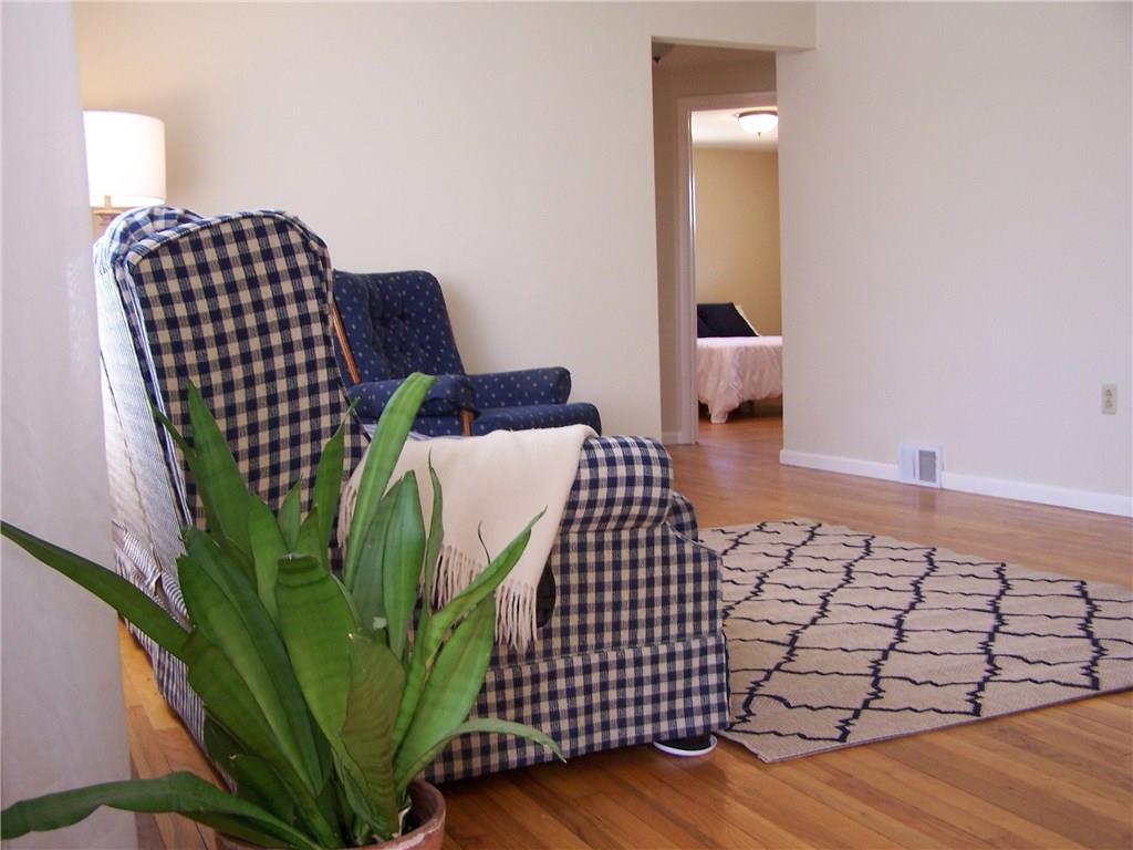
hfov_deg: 49.0
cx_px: 566
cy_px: 425
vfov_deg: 37.7
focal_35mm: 38
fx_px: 1244
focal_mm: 6.3
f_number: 2.8
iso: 140
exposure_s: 1/30
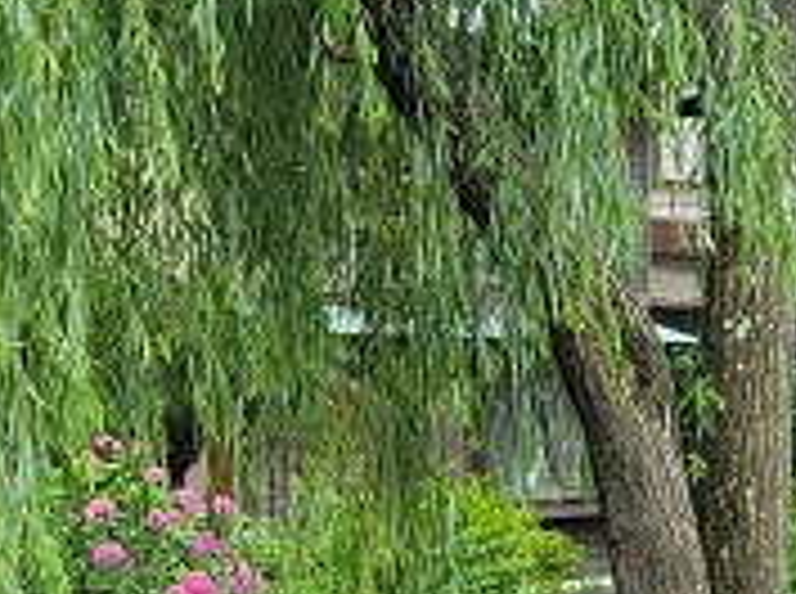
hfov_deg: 16.4
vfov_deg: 12.3
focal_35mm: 120
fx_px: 2754
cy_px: 376
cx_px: 196
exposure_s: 1/538
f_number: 1.8
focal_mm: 5.4
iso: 40
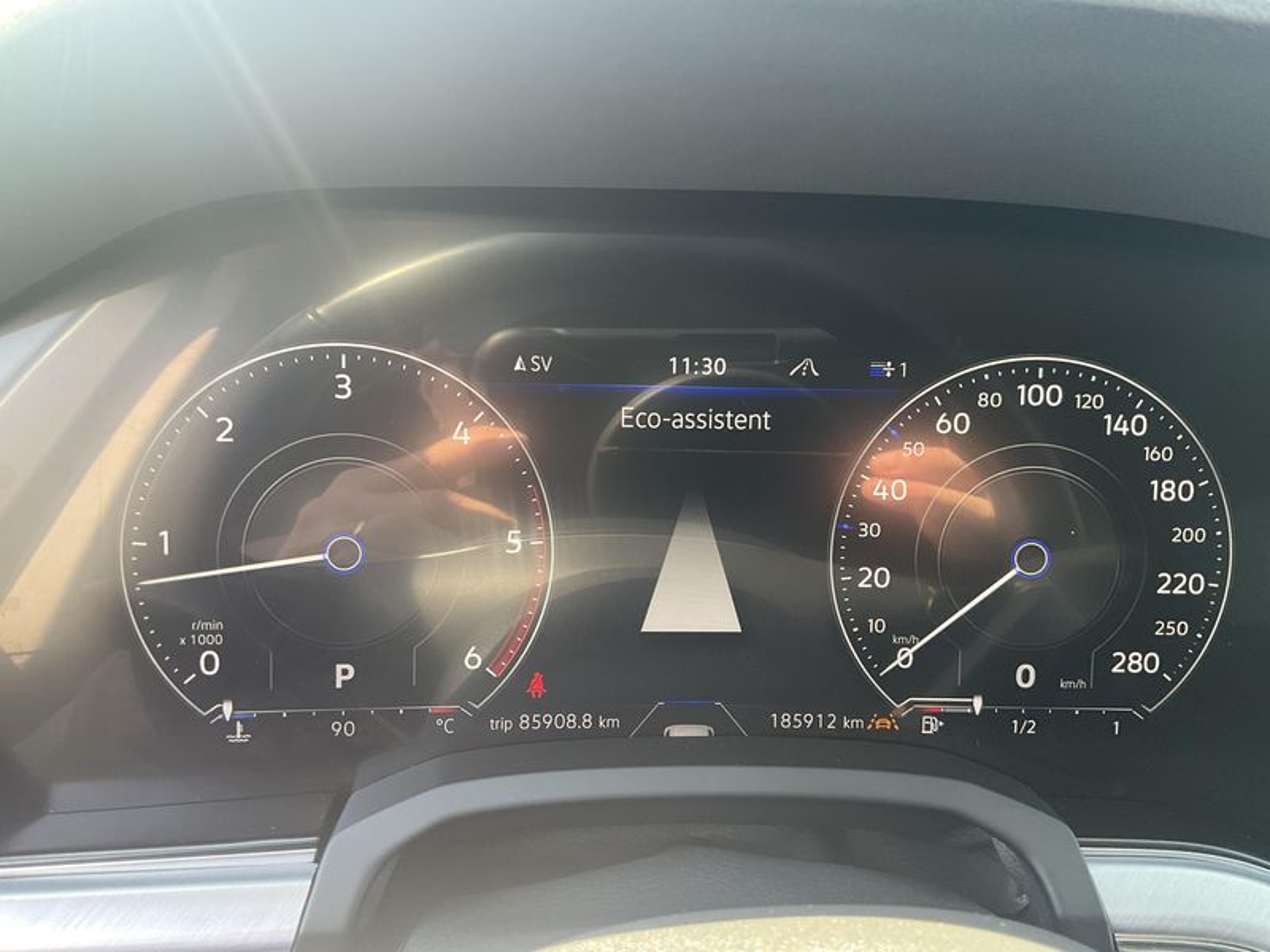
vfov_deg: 48.2
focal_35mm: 29
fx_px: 1064
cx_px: 635
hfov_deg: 61.7
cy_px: 476
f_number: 1.8
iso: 64
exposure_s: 1/72
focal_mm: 3
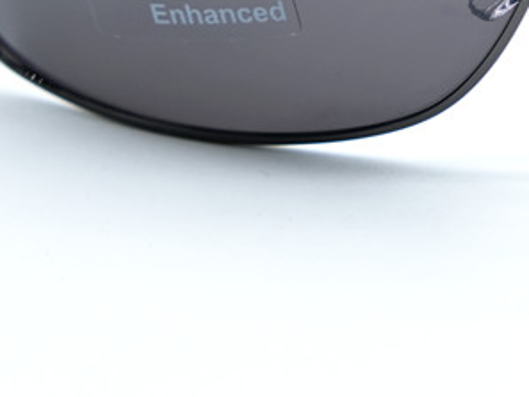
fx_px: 3409
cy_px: -169
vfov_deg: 6.6
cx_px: 661
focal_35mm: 223
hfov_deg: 8.8
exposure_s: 1/110
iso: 160
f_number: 5.6
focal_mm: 46.3
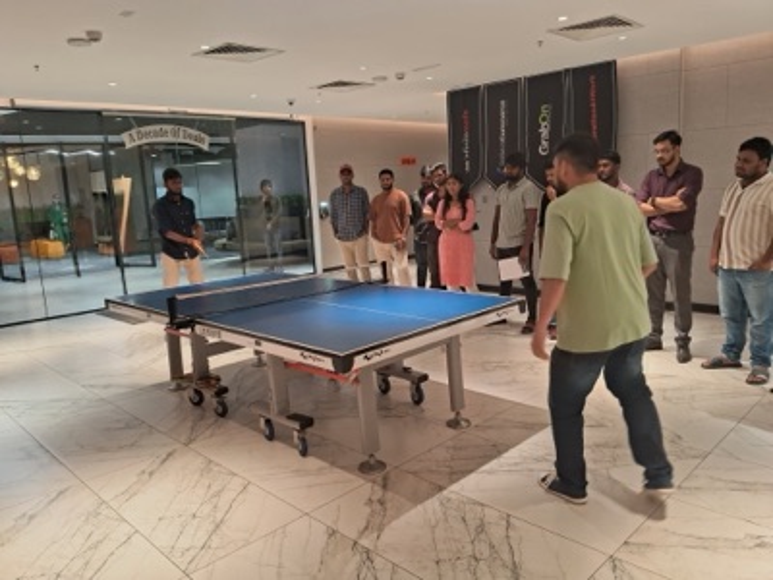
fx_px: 581
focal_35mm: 26
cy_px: 290
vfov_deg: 53.1
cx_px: 386
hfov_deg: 67.3
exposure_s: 1/50
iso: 250
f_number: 1.8
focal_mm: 3.98
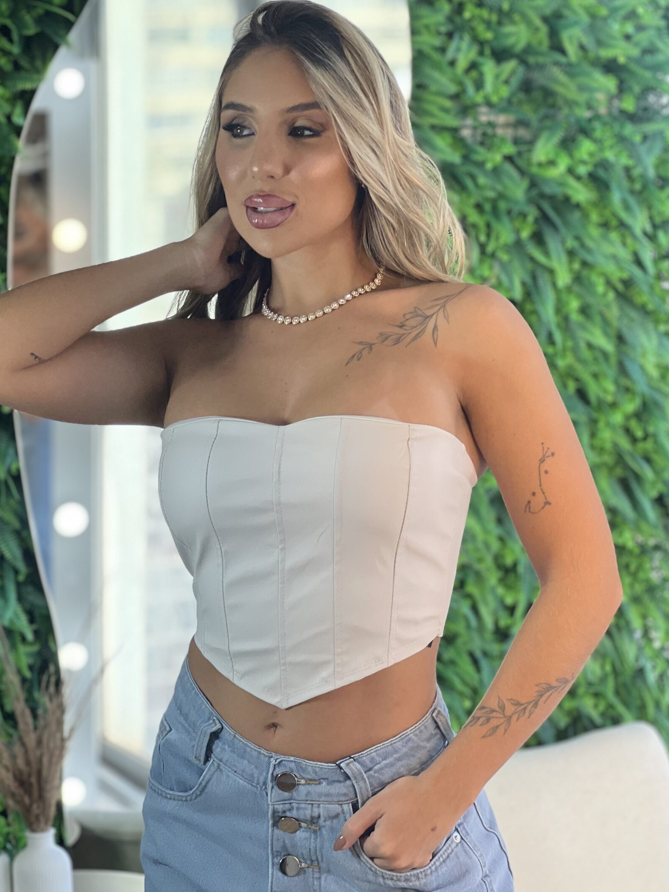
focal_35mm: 93
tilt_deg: -4.5
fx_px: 2396
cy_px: 495
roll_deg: +1.9
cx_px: 291
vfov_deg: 21.1
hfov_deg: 15.9
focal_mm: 9
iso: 80
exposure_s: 1/120
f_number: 2.8
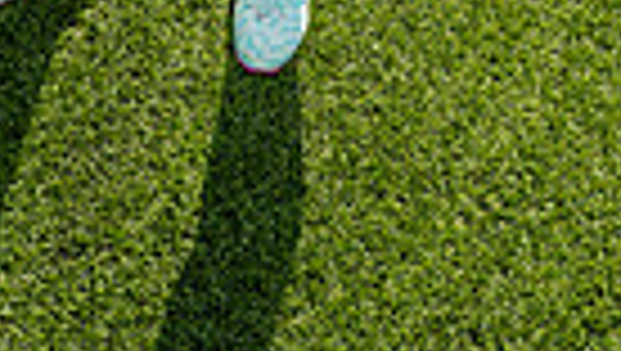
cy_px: -567
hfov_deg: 15.0
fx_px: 2357
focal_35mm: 143
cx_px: 382
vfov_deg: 7.8
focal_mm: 42
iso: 320
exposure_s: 1/250
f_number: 11
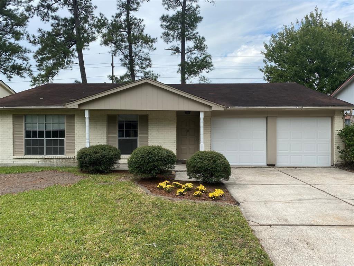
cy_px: 133
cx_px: 177
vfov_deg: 53.1
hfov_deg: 67.3
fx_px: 266
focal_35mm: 26
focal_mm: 4.25
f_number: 1.8
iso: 32
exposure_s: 1/1232
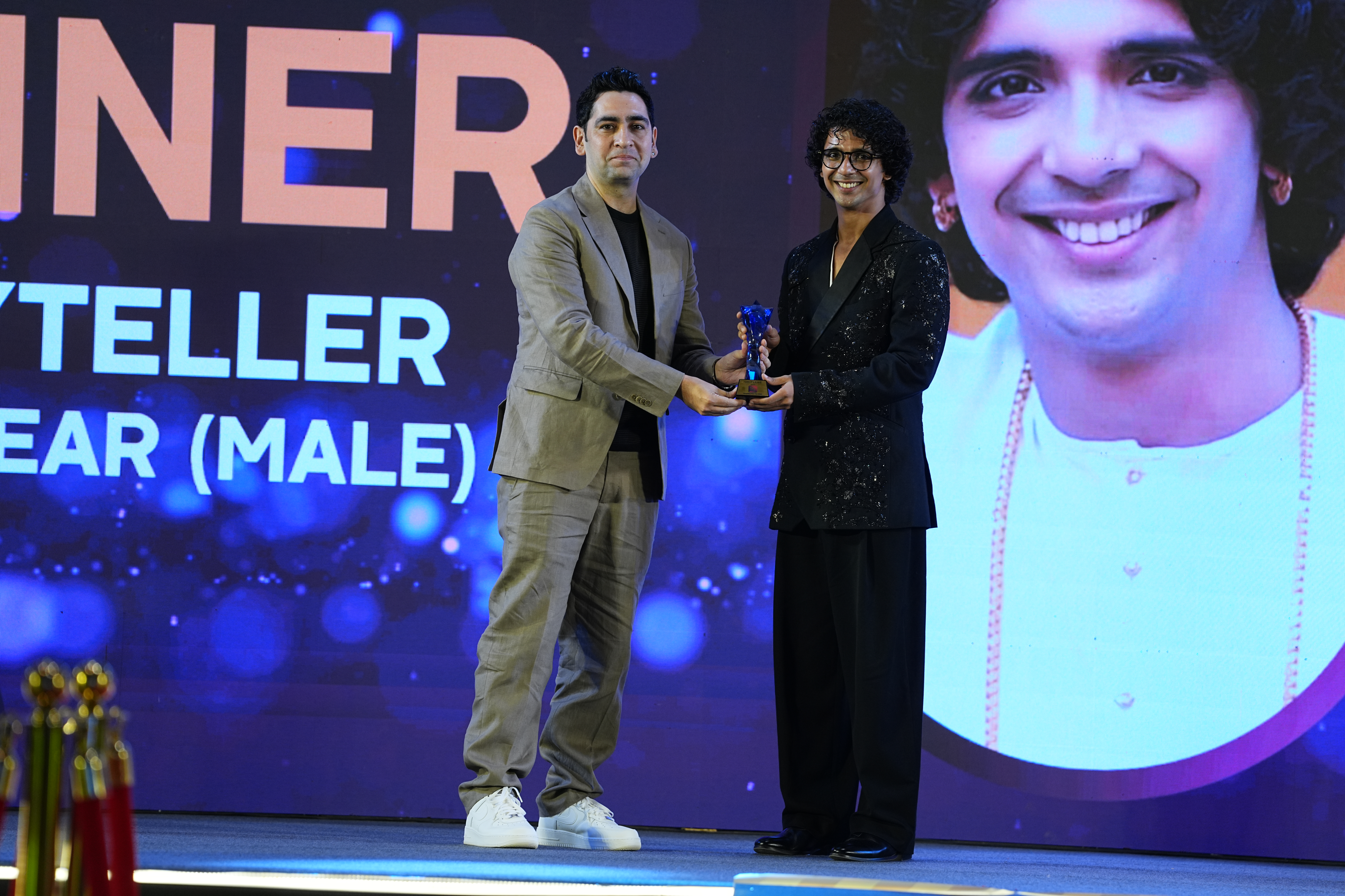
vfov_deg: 8.0
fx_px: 6388
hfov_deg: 12.0
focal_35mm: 171
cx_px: 672
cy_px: 448
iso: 640
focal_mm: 171
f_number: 4
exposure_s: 1/160
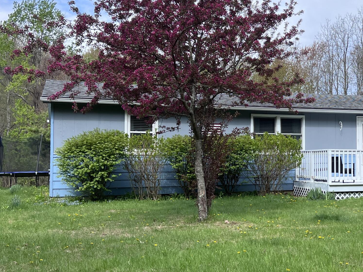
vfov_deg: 28.0
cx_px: 282
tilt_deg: +2.5
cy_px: 144
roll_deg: +0.3
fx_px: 545
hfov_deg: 35.8
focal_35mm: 52
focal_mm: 5.7
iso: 50
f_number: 1.5
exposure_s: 1/2915
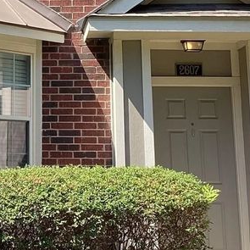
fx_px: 776
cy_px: -2
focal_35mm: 95
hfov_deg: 18.0
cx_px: 19
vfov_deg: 17.8
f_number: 2.4
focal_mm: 3.3
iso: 25
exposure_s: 1/310
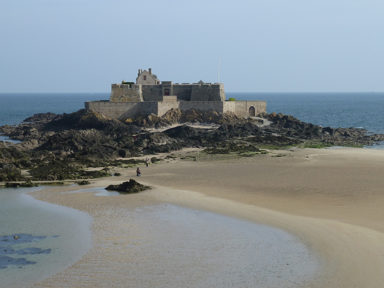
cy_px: 144
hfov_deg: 25.0
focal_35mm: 78
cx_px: 192
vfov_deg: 18.9
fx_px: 865
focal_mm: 12.8
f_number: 4.5
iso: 80
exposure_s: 1/400
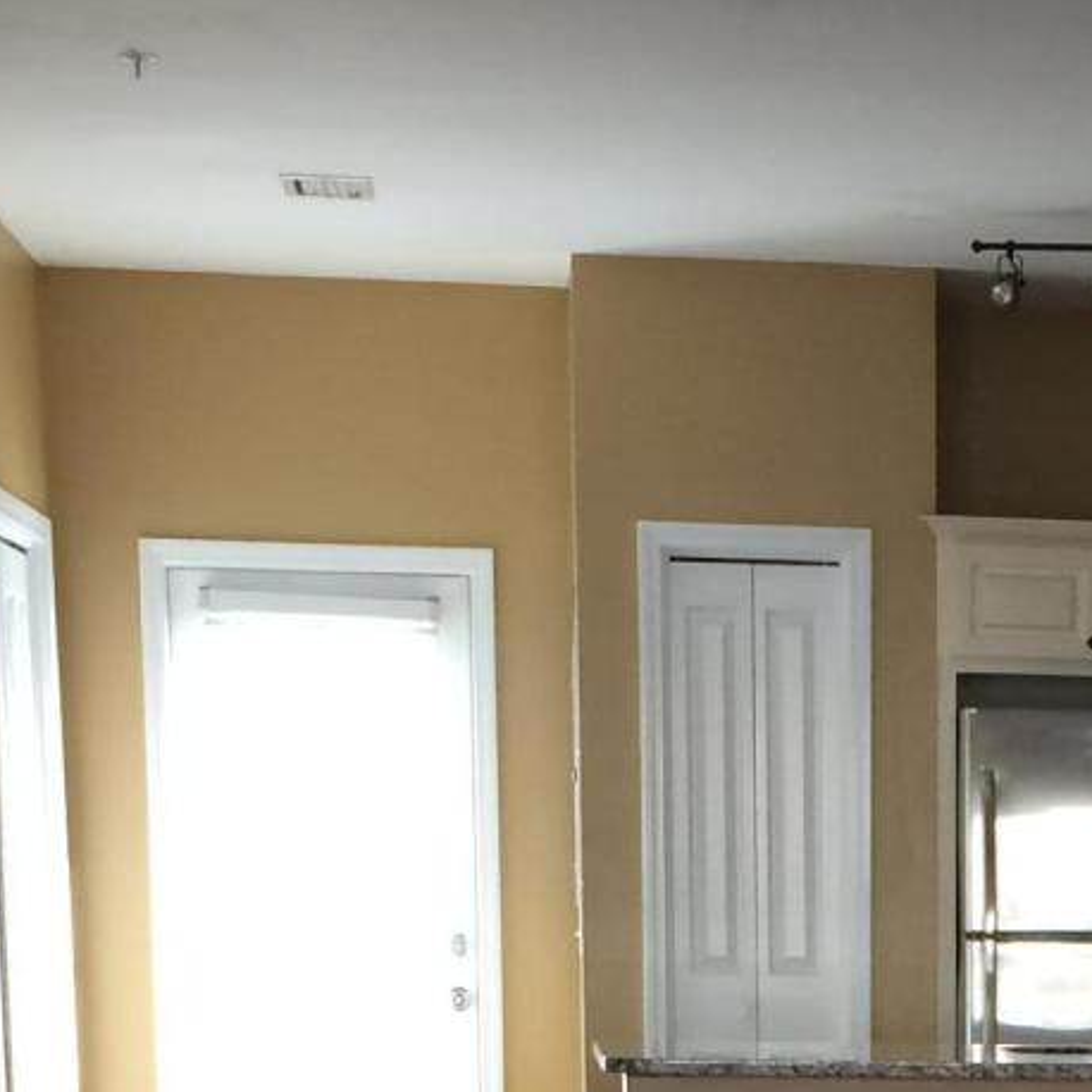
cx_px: 1152
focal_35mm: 112
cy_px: 1731
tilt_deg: -13.0
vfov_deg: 14.3
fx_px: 3997
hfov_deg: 15.2
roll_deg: -0.8
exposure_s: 1/30
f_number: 2.2
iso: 50
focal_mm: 4.15
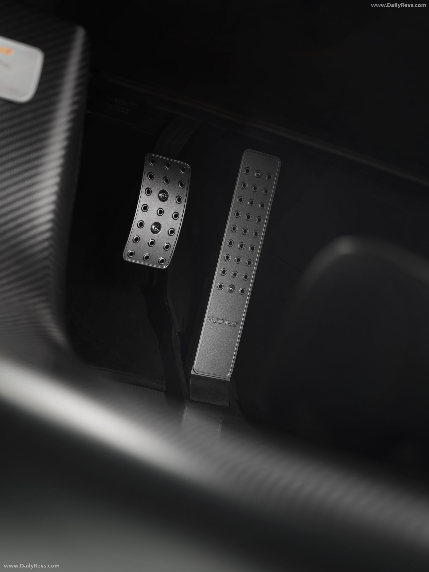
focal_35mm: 87
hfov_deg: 17.0
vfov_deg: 22.5
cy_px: 286
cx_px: 214
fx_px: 1438
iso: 200
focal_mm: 110
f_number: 5.6
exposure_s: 2
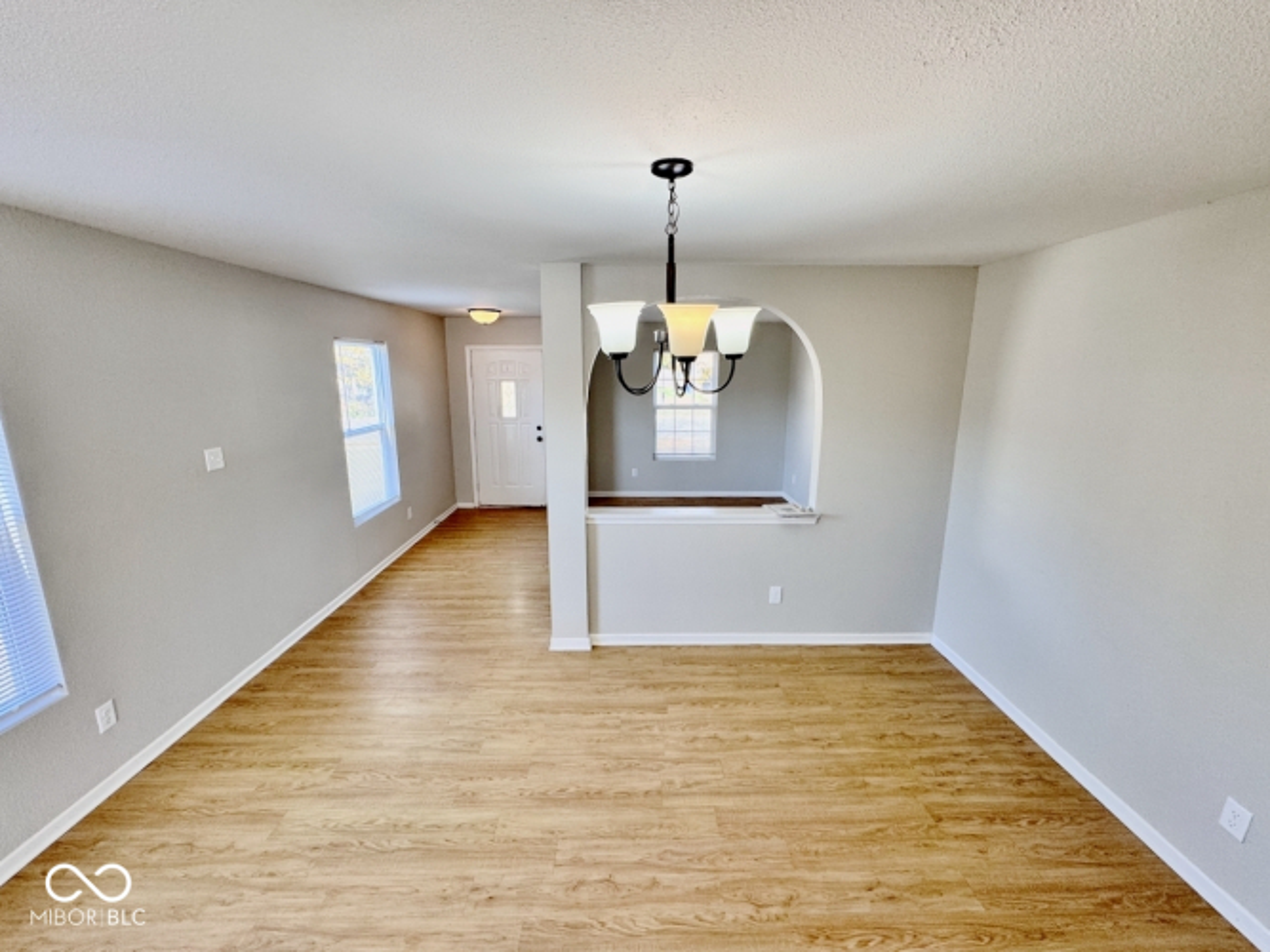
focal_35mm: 14
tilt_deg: -12.1
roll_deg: +1.7
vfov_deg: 85.7
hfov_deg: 102.1
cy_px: 476
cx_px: 635
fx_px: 514
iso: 125
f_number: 2.2
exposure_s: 1/120
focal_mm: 2.22
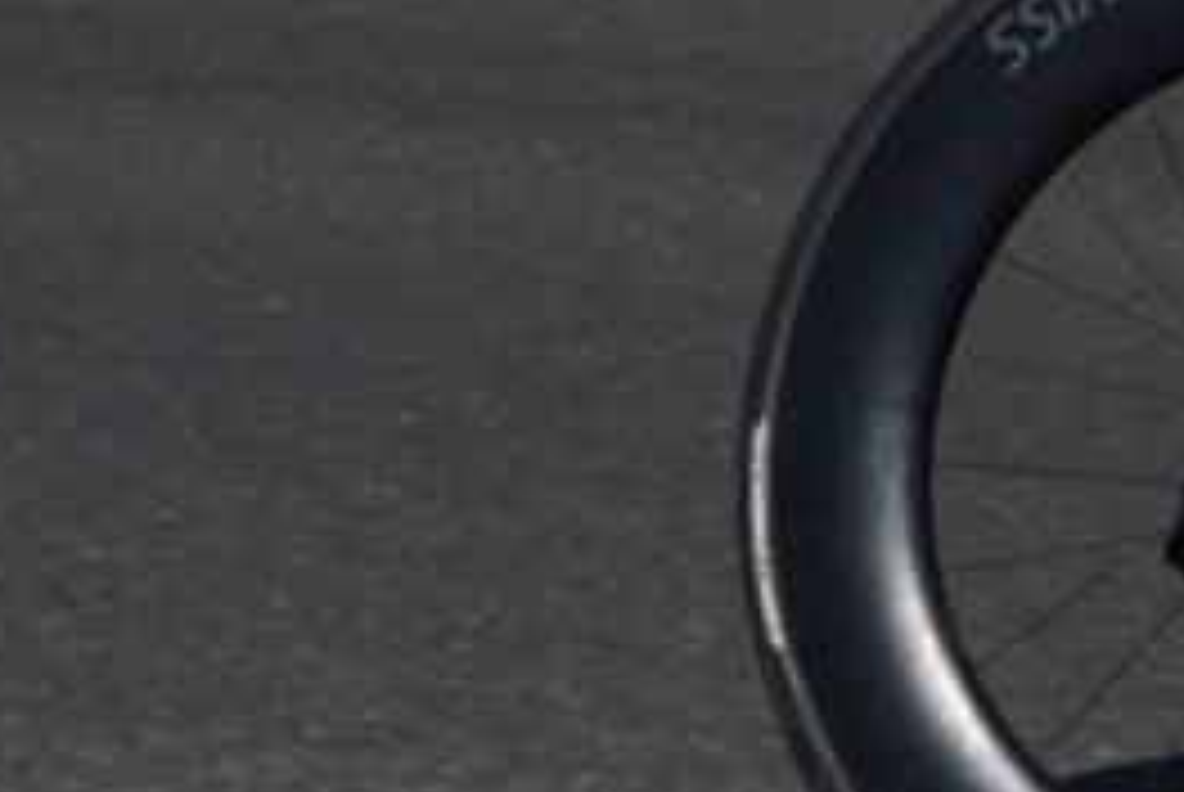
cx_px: 2634
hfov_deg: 5.4
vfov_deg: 3.7
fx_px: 12149
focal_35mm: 369
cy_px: -418
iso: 100
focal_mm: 40
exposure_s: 1/1250
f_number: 5.6
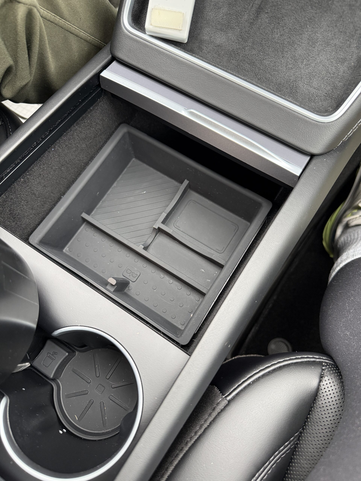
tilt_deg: -70.4
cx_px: 180
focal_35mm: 24
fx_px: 334
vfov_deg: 71.6
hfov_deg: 56.8
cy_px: 240
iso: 250
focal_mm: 6.76
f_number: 1.78
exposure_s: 1/60
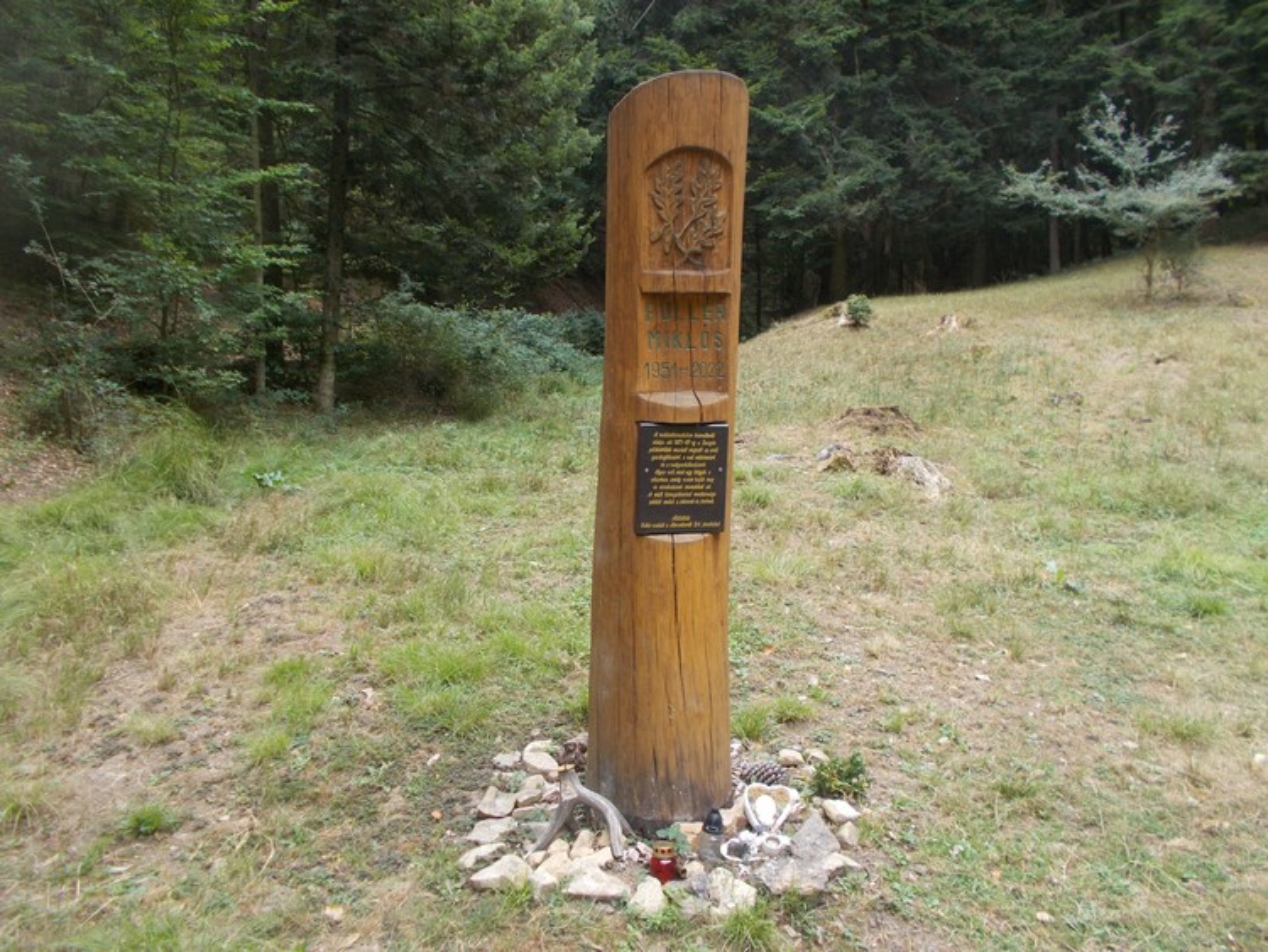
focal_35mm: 26
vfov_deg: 53.1
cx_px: 634
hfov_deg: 67.3
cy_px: 476
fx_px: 953
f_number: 3.2
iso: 80
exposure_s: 1/80
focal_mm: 4.6
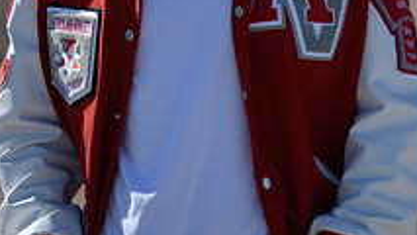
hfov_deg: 5.7
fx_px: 4170
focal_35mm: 377
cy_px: -24
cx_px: 168
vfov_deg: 3.2
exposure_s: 1/5000
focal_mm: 170
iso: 200
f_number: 2.8
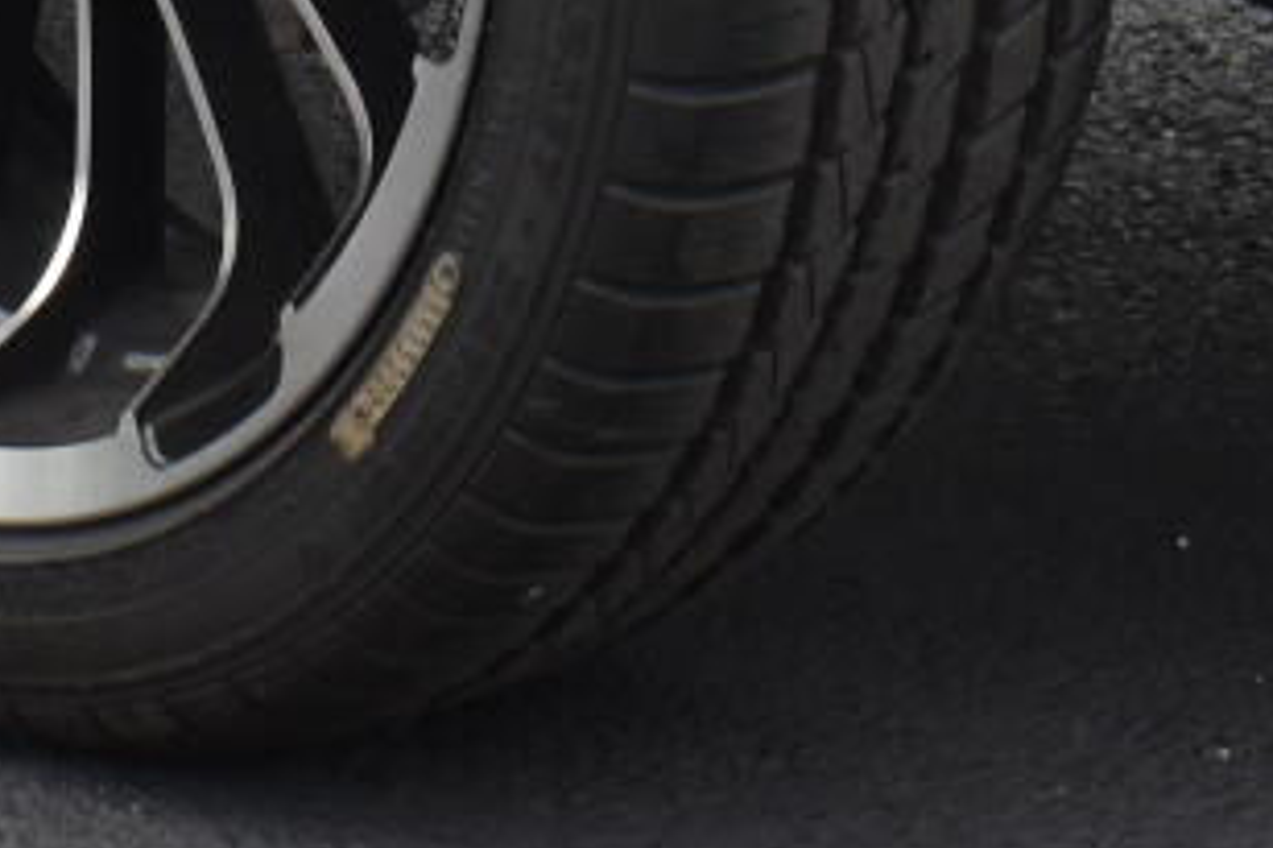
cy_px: -1458
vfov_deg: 4.7
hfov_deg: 7.3
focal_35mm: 282
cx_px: 463
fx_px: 9975
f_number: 9
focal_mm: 29
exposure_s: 1/320
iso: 400
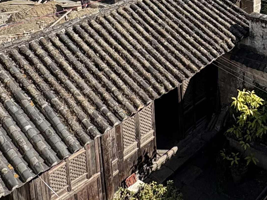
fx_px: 401
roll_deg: +0.3
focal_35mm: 52
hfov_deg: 33.6
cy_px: -64
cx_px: 268
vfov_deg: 24.3
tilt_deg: -10.5
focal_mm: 2.22
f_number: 2.2
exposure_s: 1/1637
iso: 50
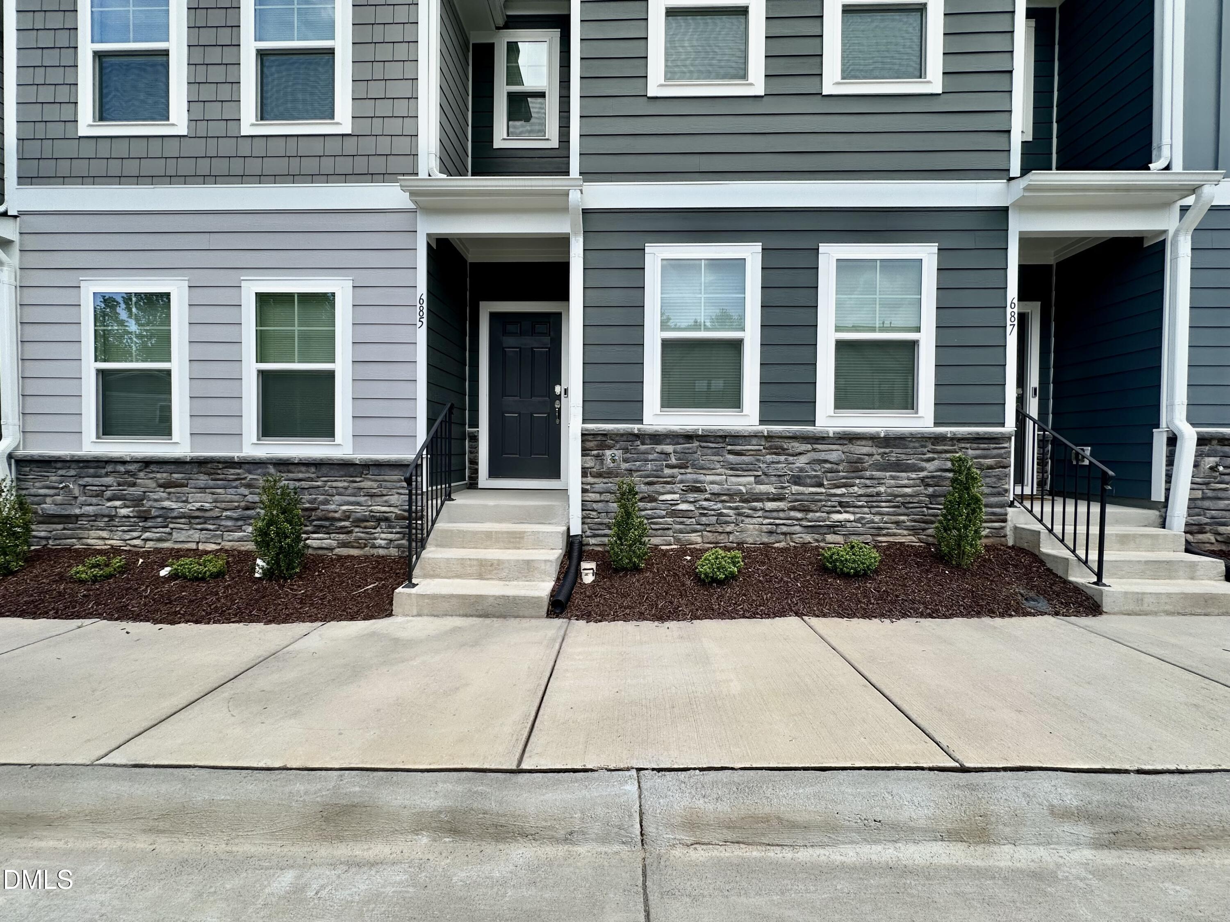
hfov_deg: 102.1
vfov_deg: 85.7
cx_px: 615
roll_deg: -1.7
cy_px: 461
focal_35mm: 14
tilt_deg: -0.6
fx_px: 497
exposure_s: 1/437
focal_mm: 2.22
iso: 40
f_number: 2.2
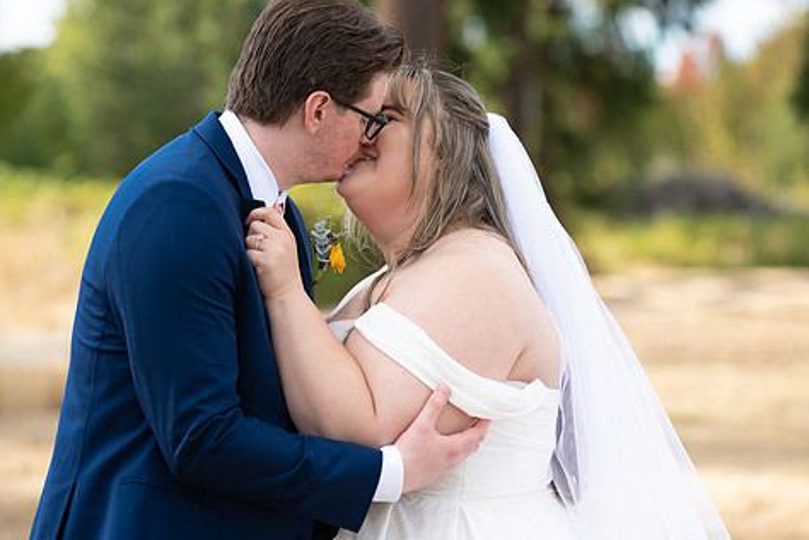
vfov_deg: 10.9
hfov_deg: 16.3
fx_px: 2831
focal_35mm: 126
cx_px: 403
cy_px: 269
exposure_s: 1/1600
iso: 400
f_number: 2.8
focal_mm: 103
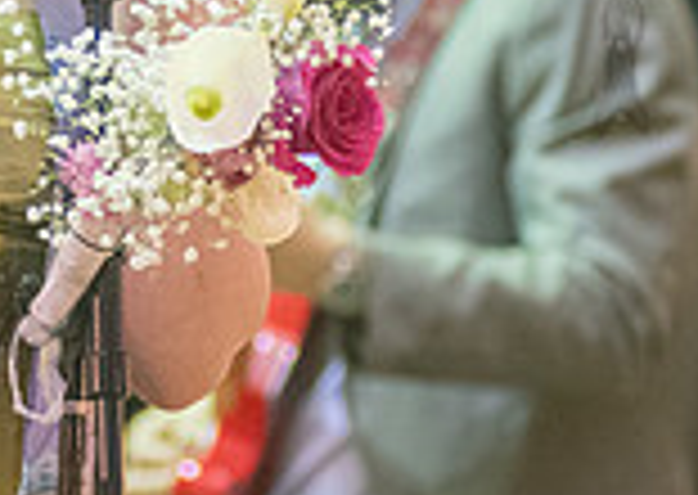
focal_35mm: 504
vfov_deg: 2.8
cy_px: -250
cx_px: -96
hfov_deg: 4.0
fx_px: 9969
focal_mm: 120
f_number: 3.2
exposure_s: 1/100
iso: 6400
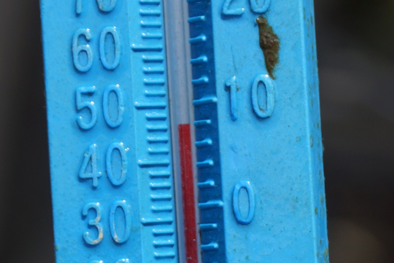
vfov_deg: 16.6
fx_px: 903
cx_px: 197
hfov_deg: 24.6
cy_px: 132
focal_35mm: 82
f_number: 5.6
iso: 100
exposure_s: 1/125
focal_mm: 55
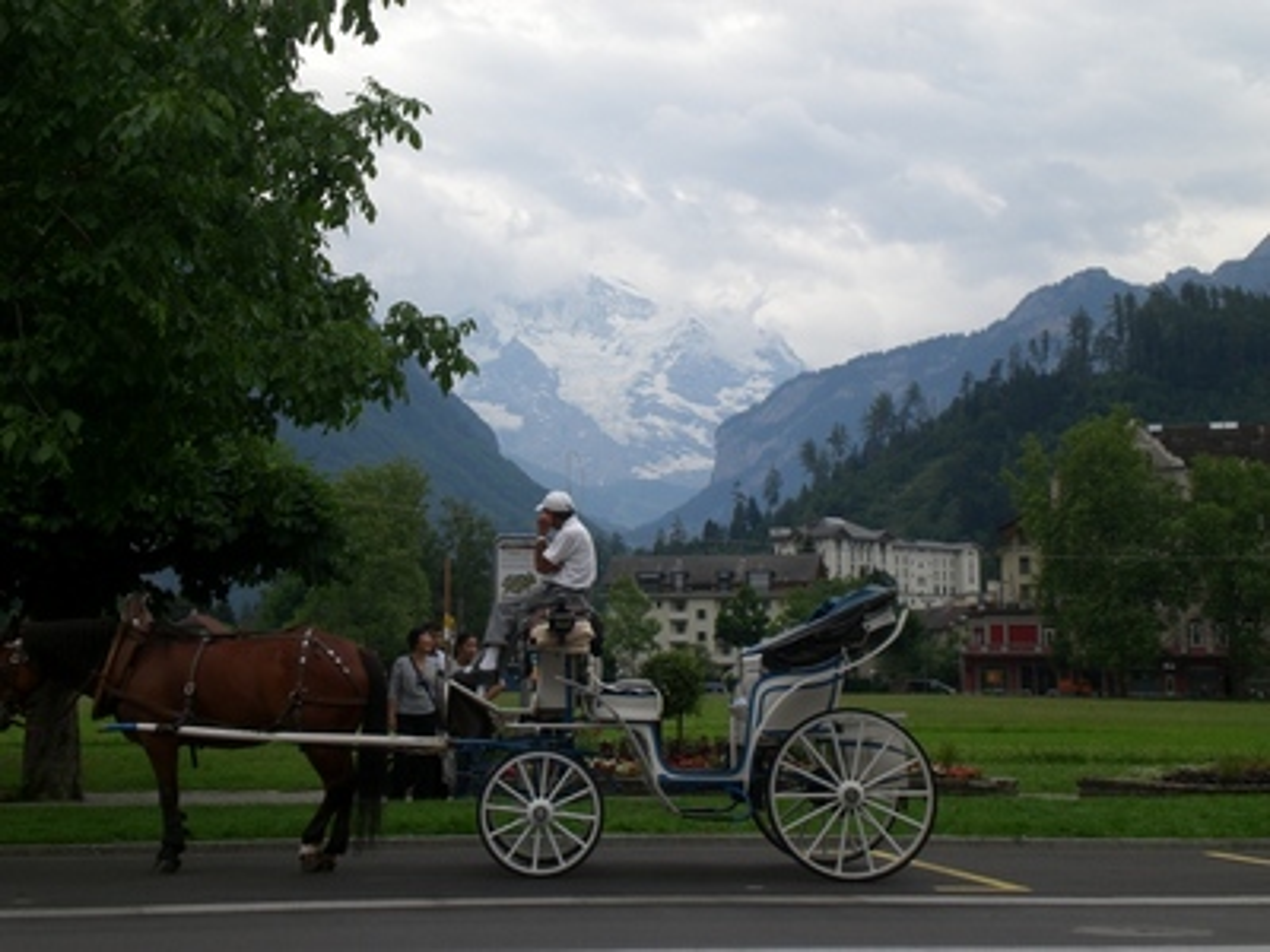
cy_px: 476
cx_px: 635
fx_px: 2311
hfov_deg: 30.7
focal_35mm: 63
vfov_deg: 23.3
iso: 50
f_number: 5.7
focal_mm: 10.4
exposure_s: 1/200
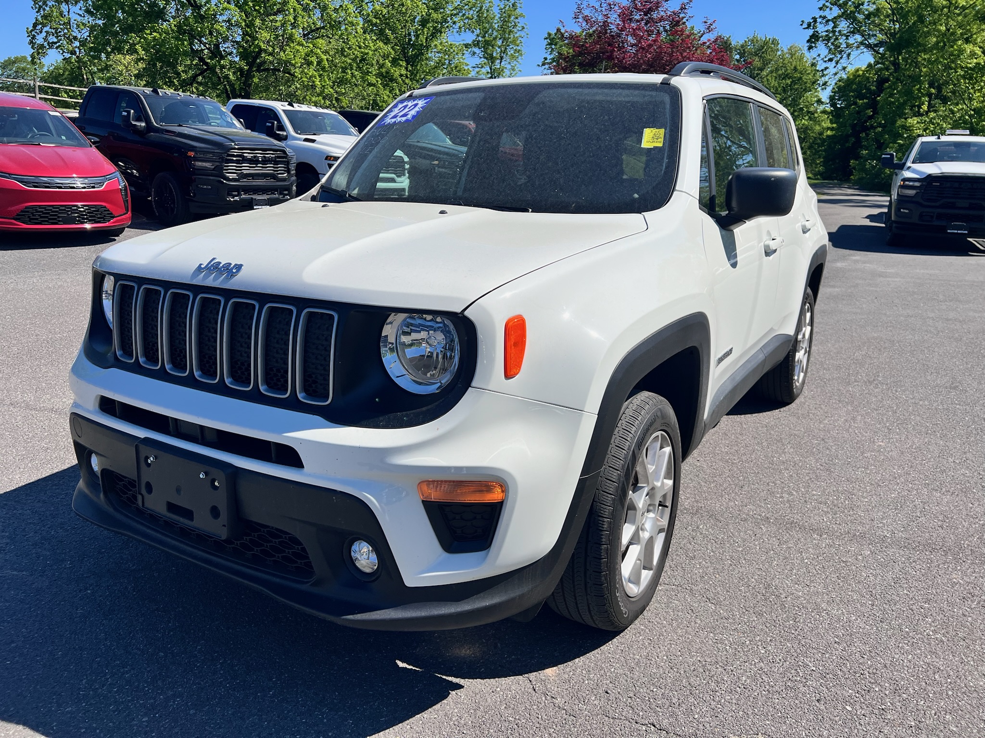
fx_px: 740
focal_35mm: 26
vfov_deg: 53.1
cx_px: 492
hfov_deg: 67.3
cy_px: 369
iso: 50
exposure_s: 1/5319
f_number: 1.5
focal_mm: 5.7
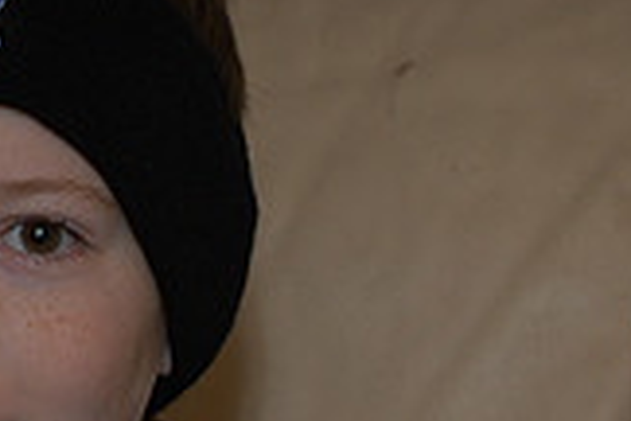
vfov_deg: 3.1
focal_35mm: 441
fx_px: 7729
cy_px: 363
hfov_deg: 4.7
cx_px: 534
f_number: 5.6
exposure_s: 1/60
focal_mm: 82
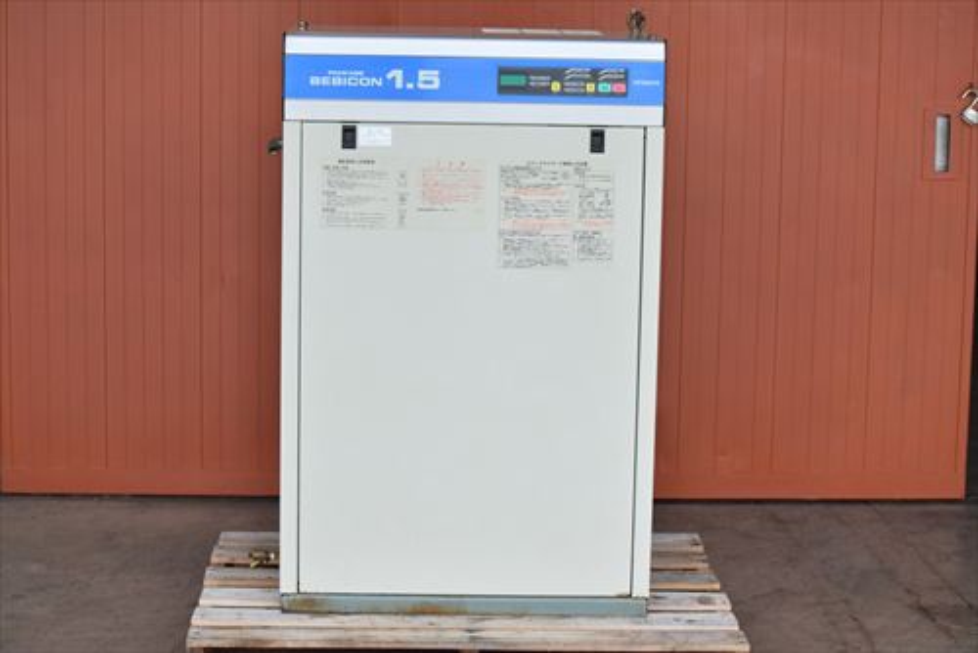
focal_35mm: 82
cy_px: 326
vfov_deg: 16.6
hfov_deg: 24.6
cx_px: 489
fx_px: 2242
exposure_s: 1/640
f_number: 6.3
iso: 1250
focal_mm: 55
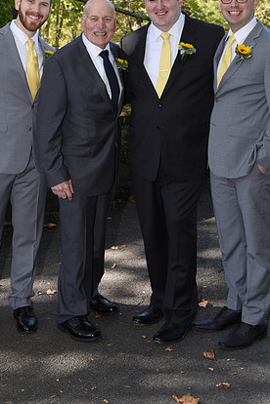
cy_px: 139
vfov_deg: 28.7
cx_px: 127
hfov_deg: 19.5
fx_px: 787
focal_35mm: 70
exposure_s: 1/200
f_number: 6.3
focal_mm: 50
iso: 640
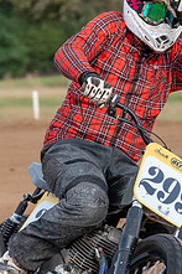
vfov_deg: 2.8
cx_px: 110
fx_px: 5643
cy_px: 189
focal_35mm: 743
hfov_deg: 1.8
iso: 500
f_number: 8
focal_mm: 200
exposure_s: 1/400
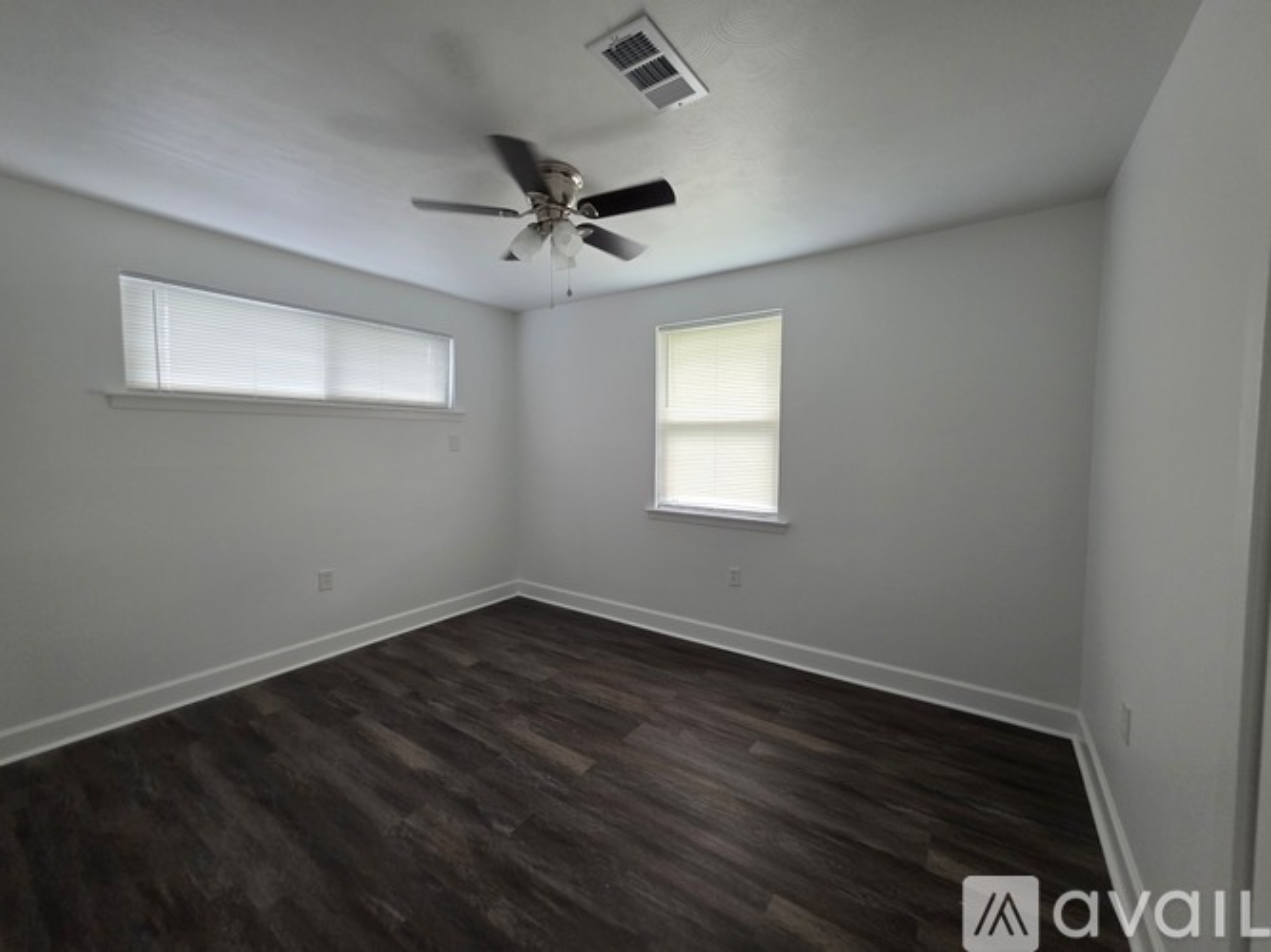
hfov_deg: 106.2
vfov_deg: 89.9
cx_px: 636
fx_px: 477
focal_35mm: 13
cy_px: 476
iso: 250
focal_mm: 2.2
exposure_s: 1/100
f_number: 1.9
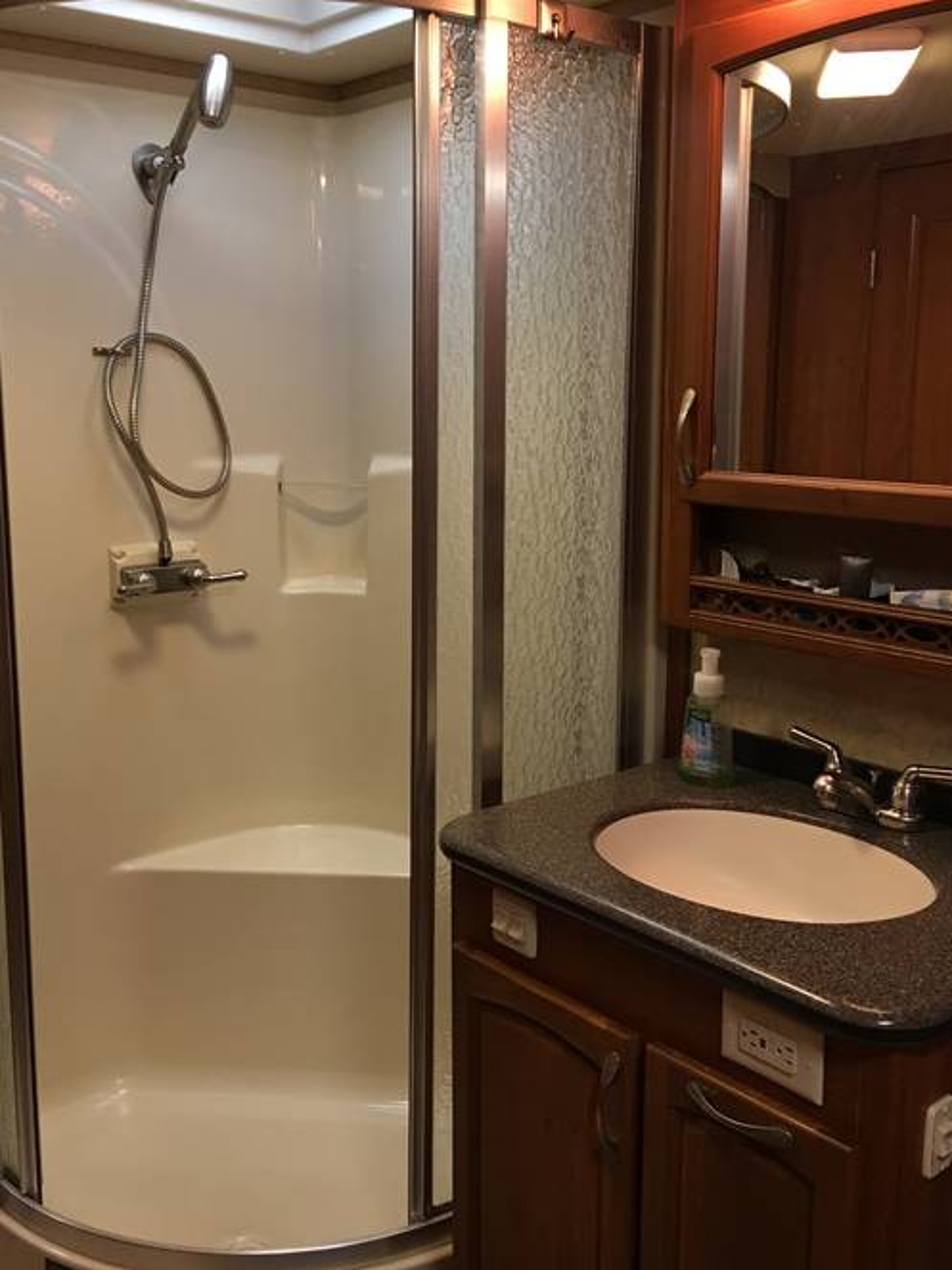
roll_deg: +0.4
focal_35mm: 35
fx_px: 1284
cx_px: 483
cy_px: 598
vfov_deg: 52.6
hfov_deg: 40.7
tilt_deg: -9.9
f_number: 2.2
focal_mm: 4.15
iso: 64
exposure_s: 1/15
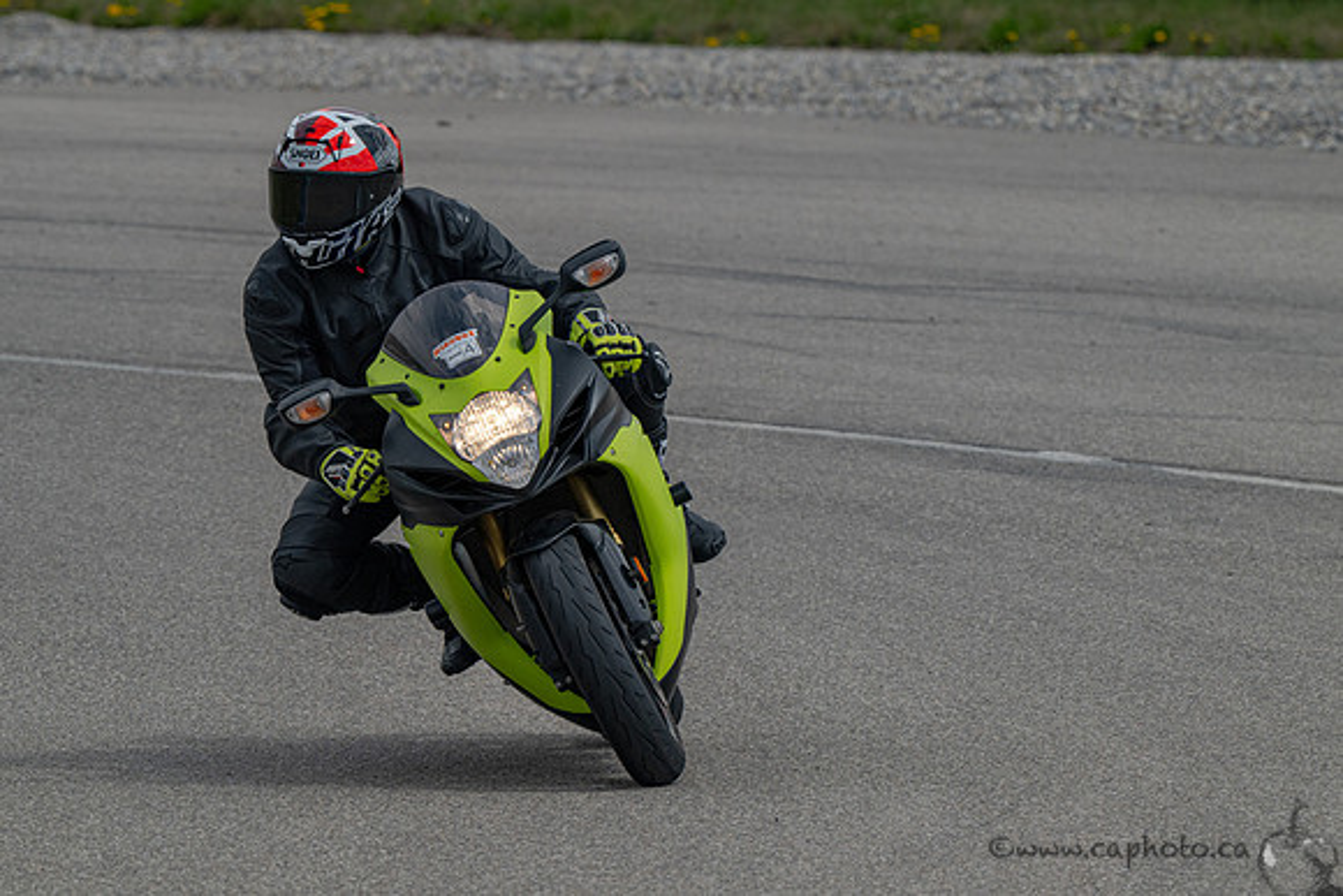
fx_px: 22388
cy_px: 448
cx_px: 672
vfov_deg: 2.3
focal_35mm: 600
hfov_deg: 3.4
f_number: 13
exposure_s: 1/1600
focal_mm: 600
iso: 900
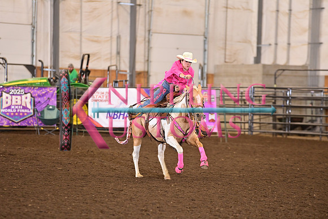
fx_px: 1823
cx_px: 164
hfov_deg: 10.3
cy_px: 110
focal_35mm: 200
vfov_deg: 6.9
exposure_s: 1/250
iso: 1600
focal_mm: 200
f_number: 3.5
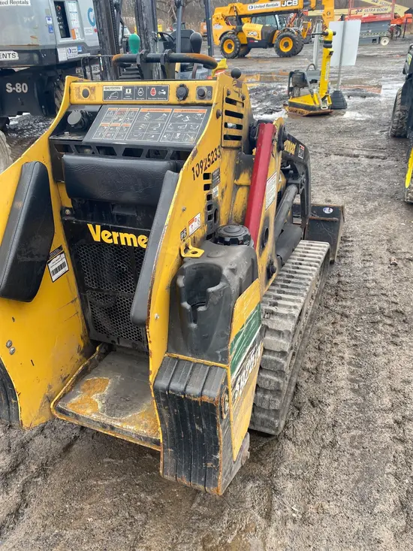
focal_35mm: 26
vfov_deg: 67.3
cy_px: 276
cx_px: 206
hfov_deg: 53.1
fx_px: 413
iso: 32
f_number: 1.8
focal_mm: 4.25
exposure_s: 1/122
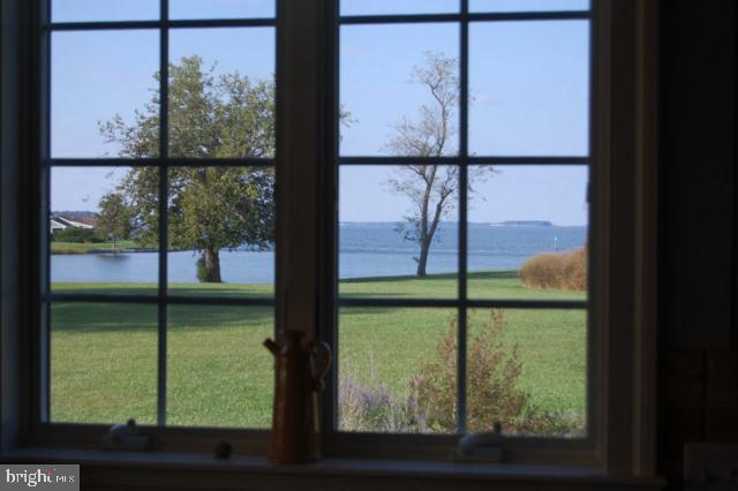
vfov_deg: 18.2
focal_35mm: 75
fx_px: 1537
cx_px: 369
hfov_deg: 27.0
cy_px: 246
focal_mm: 50
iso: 200
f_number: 6.3
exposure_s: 1/160
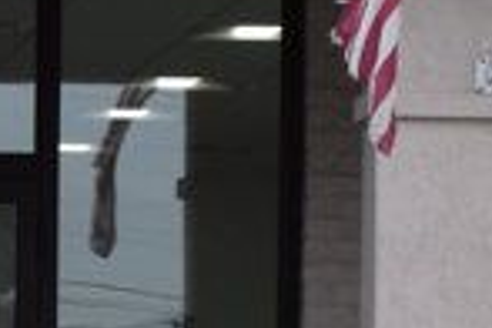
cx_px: -365
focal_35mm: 335
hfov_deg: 6.0
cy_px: 562
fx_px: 4578
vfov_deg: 4.1
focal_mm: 32
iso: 400
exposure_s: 1/250
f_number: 10
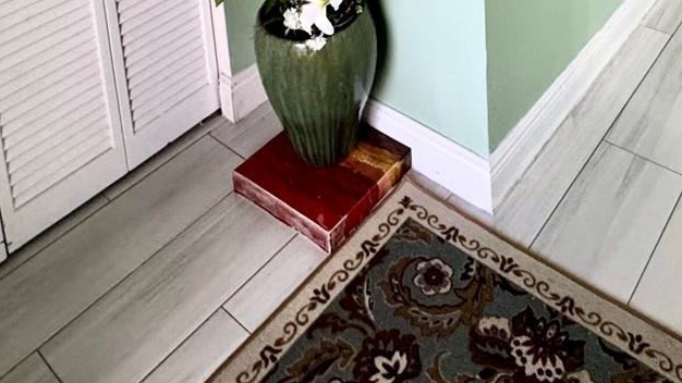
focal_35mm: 39
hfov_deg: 51.2
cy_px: -255
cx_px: 412
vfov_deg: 22.3
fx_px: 705
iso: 320
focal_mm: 2.22
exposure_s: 1/60
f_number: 2.2
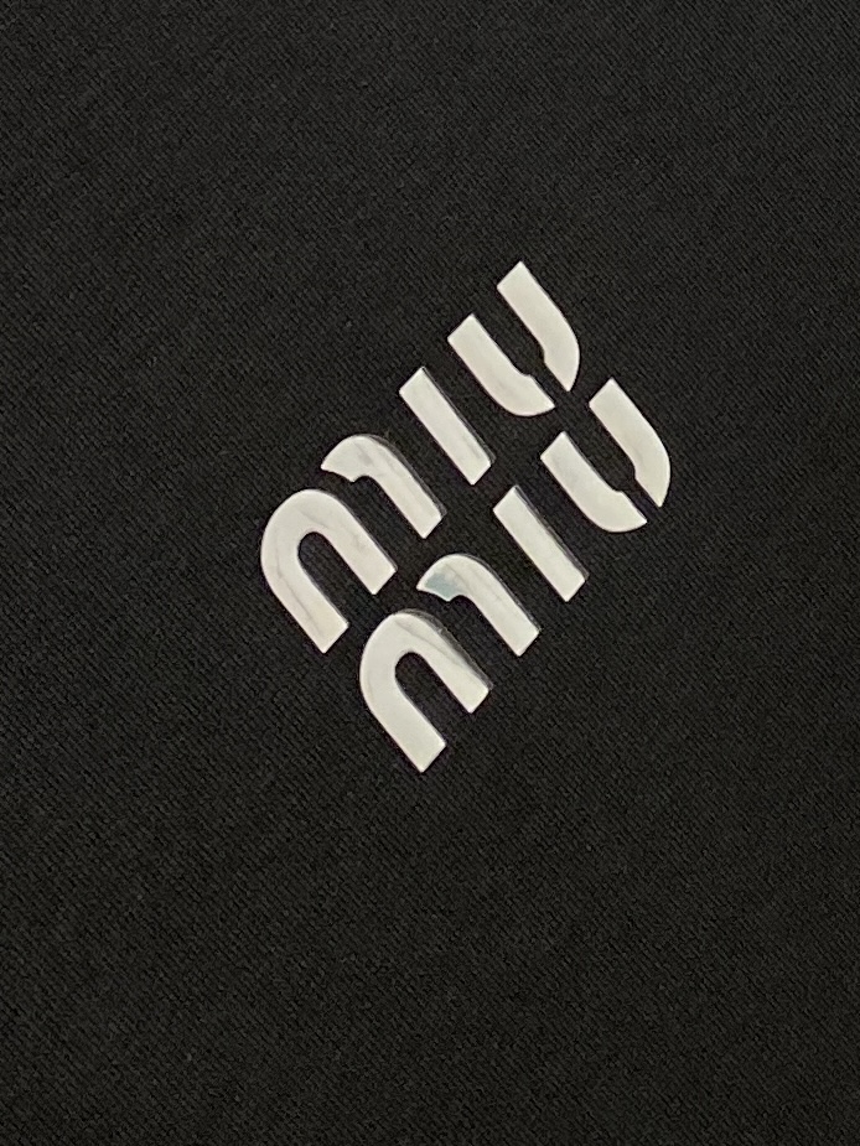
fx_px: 861
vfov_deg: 67.3
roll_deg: +35.2
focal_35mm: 26
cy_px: 573
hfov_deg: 53.1
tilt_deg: -6.7
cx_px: 430
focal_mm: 4.25
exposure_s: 1/121
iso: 100
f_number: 1.8
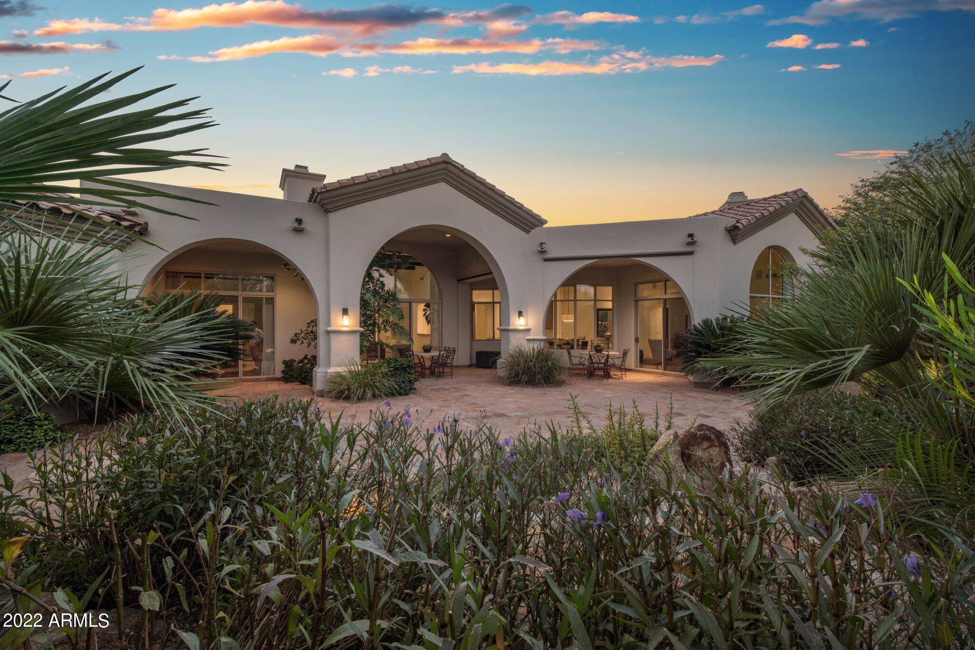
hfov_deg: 100.4
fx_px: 406
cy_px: 325
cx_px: 488
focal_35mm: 15
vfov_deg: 77.3
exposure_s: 1/6
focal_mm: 15
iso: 400
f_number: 13
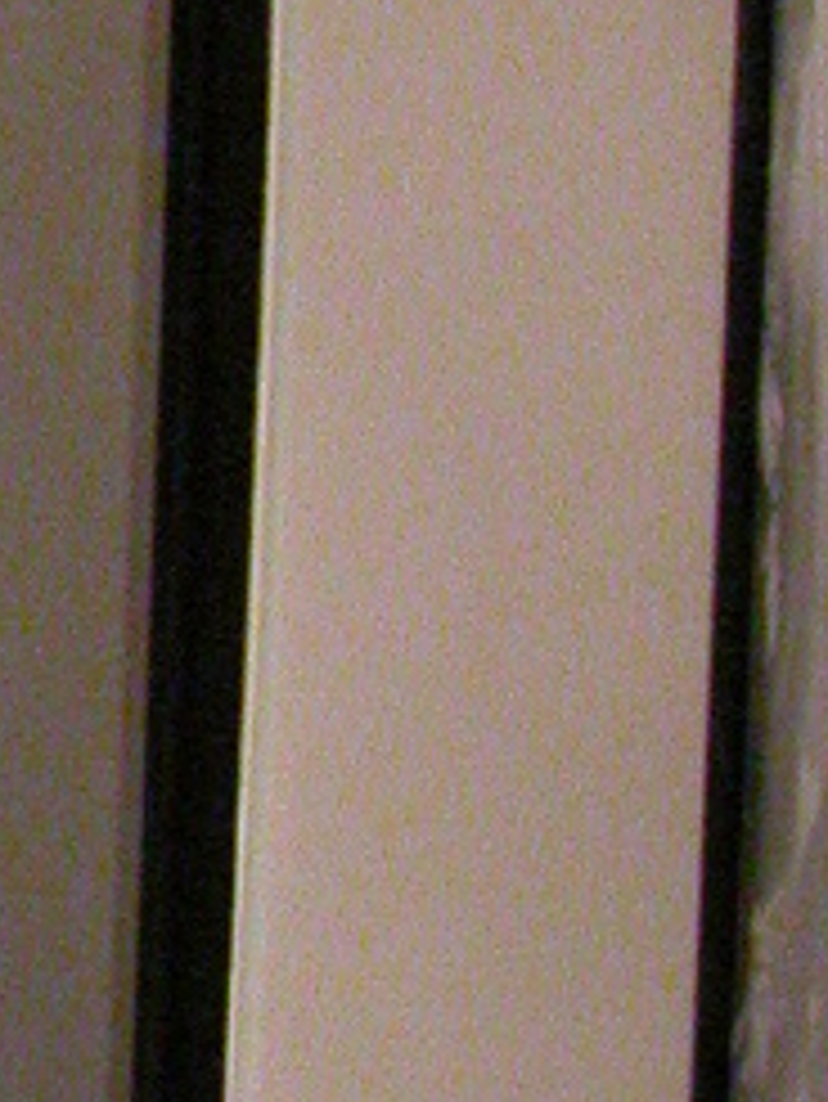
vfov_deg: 8.9
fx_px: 7074
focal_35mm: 222
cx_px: -1278
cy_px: 4
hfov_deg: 6.3
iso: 400
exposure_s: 1/30
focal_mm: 8.9
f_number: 2.8
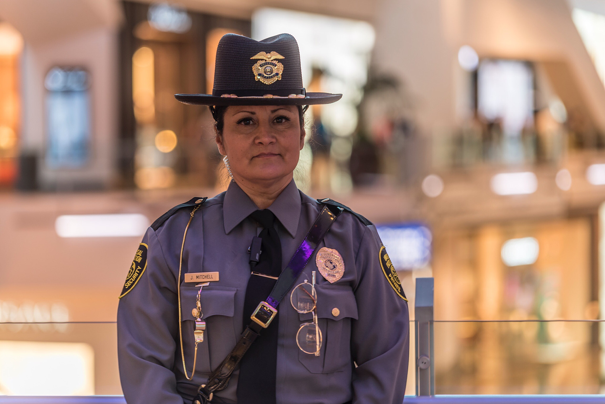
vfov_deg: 11.4
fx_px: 2017
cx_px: 302
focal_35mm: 120
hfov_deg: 17.1
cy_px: 202
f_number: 2.8
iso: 100
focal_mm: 120
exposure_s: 1/13
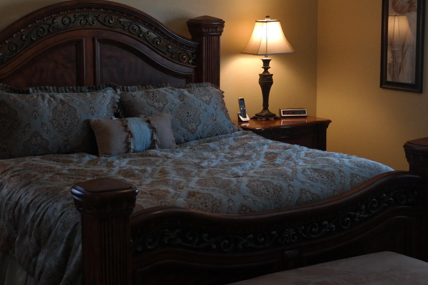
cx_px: 167
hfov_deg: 28.8
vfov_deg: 19.5
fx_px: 832
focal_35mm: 70
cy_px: 124
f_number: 4
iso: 400
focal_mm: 28
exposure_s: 1/50
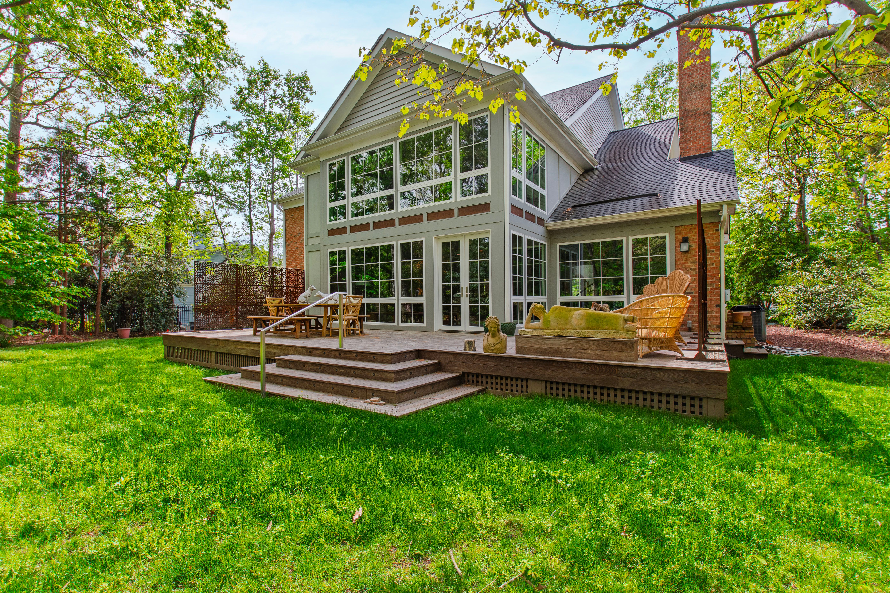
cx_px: 445
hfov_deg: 100.4
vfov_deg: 77.3
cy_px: 296
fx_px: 371
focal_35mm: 15
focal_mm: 10
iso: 100
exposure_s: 1/80
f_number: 8
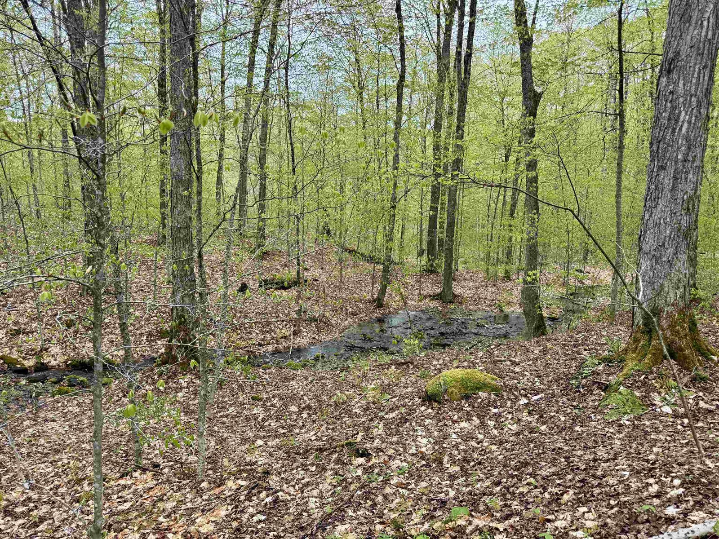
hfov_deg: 71.6
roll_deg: +0.1
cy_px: 270
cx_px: 360
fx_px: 498
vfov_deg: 56.8
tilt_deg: -9.6
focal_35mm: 24
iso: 80
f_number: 1.78
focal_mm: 6.76
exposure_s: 1/750
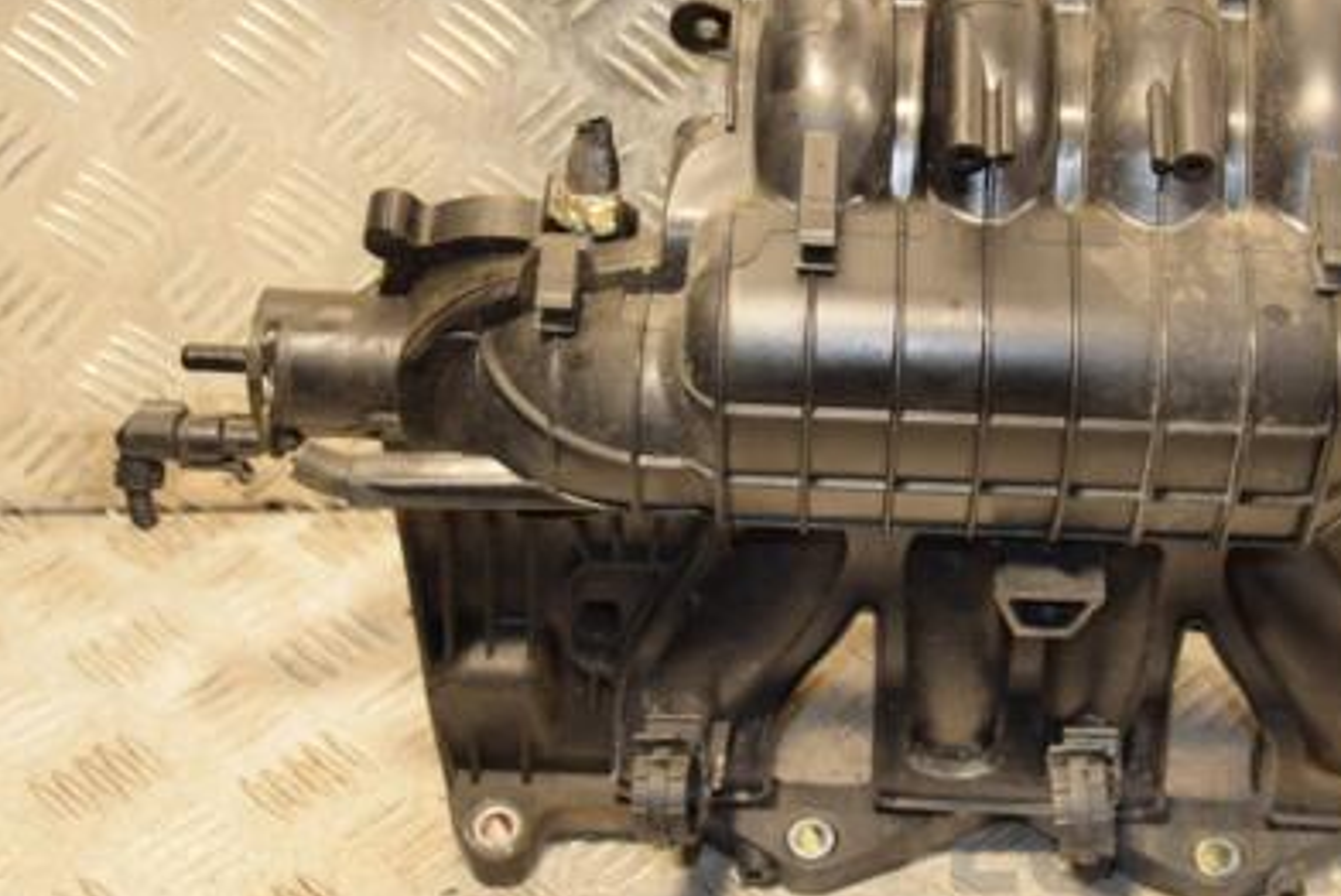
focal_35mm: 78
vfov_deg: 17.5
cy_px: 386
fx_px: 2908
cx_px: 886
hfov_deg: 25.8
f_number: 5
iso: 800
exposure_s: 1/125
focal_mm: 34
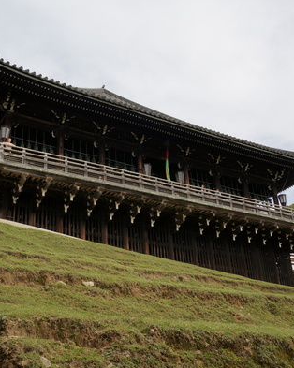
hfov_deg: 34.7
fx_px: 468
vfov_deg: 42.9
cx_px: 112
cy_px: 184
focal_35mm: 43
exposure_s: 1/160
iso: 100
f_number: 9
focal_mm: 20
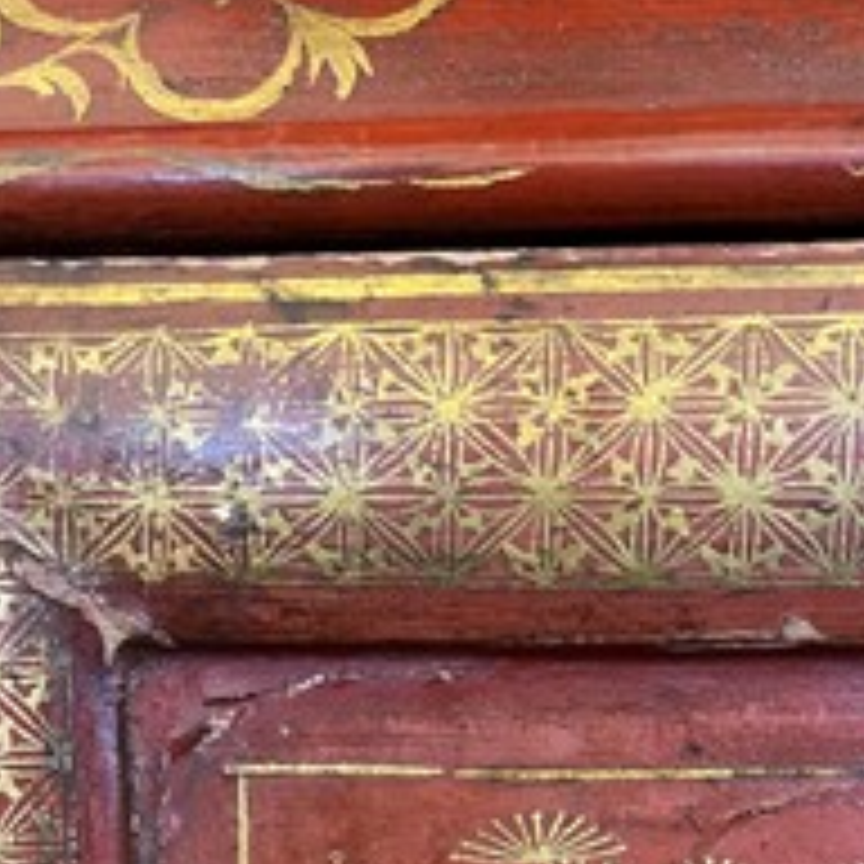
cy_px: 850
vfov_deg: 32.7
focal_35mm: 48
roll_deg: -0.1
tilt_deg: -5.3
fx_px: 1355
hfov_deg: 35.4
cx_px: 450
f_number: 1.6
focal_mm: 5.1
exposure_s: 1/50
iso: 400
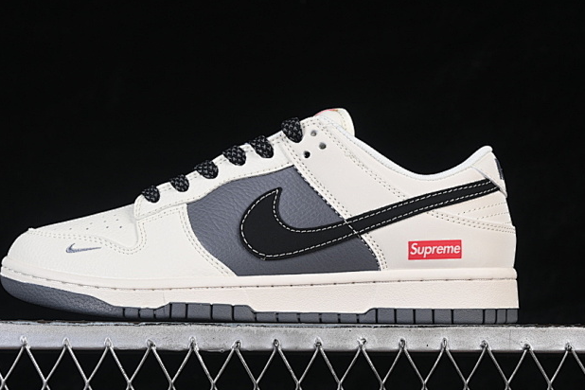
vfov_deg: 14.1
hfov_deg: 21.0
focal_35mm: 97
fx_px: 1576
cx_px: 270
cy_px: 165
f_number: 8
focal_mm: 50
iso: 160
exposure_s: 1/80
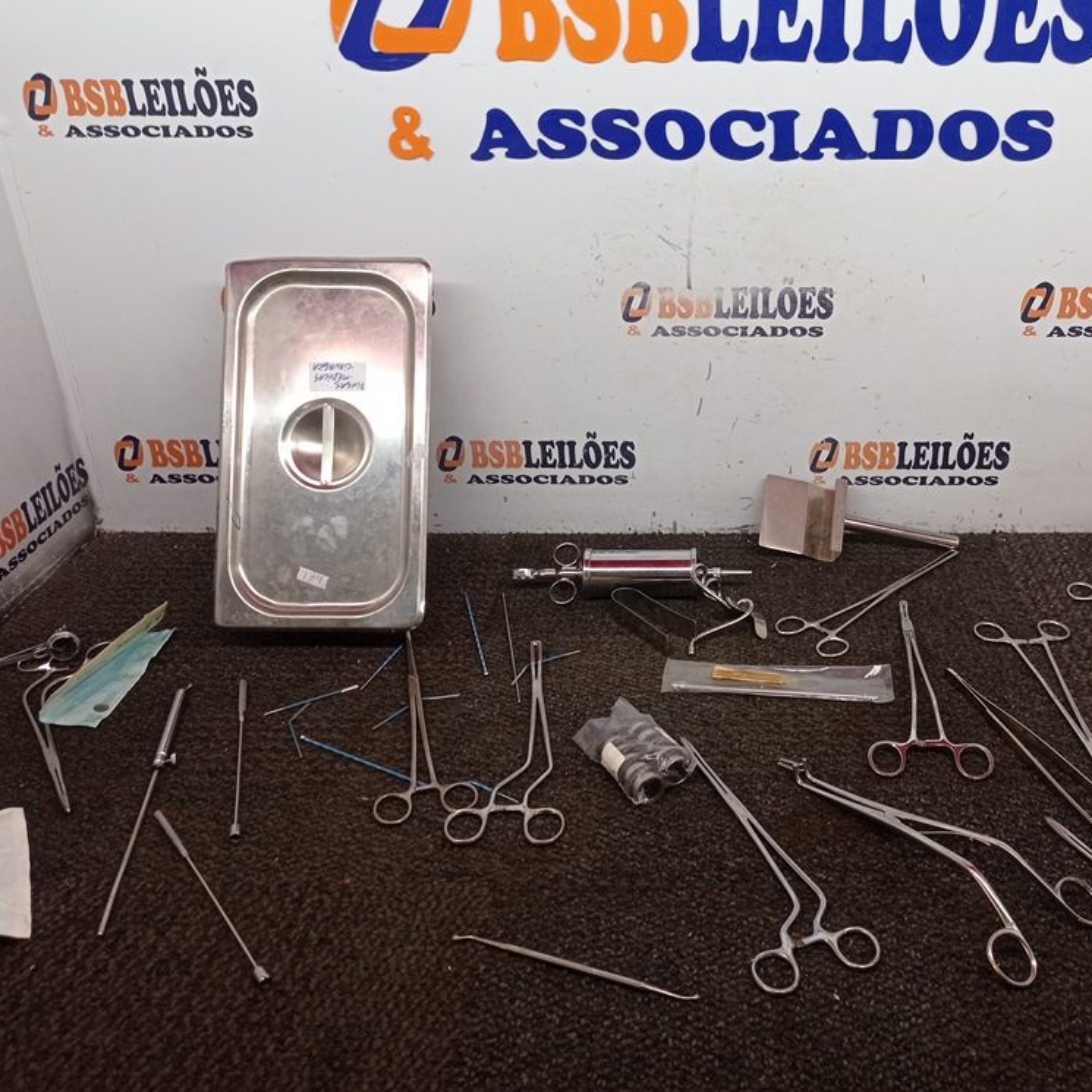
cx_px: 702
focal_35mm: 34
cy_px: 541
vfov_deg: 48.4
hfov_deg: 47.9
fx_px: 1213
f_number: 1.79
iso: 153
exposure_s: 1/60
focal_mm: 4.7
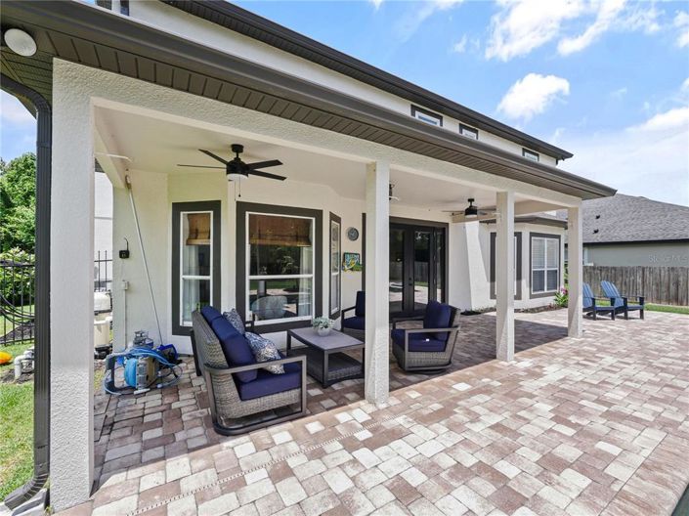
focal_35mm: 14
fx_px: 279
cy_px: 258
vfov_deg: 85.6
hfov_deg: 102.1
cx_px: 344
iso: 200
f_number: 6.3
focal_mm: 7
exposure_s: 1/320
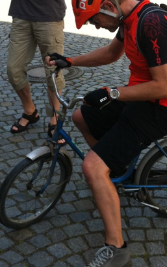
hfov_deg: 18.1
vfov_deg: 28.6
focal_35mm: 72
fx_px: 525
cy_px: 126
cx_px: 86
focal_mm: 3.85
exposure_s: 1/262
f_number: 2.8
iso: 80
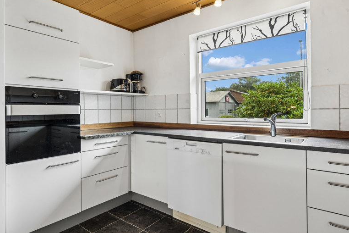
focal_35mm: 22
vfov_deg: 58.3
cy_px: 112
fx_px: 209
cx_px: 167
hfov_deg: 79.8
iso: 200
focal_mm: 20.5
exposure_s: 1/6
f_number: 8
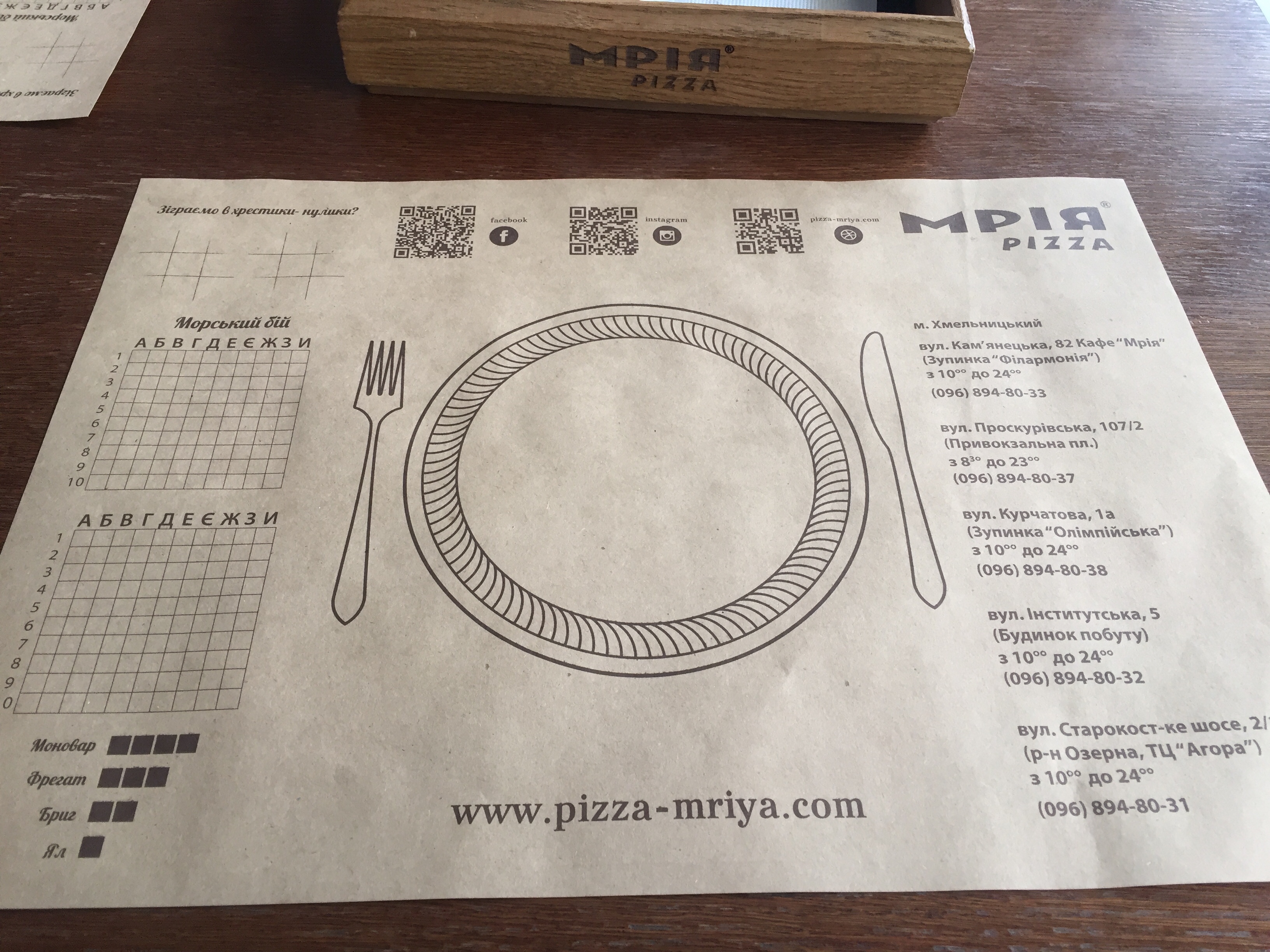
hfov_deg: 61.7
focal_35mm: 29
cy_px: 476
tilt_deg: -53.1
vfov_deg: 48.2
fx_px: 1064
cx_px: 635
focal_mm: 4.15
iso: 80
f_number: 2.2
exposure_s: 1/33
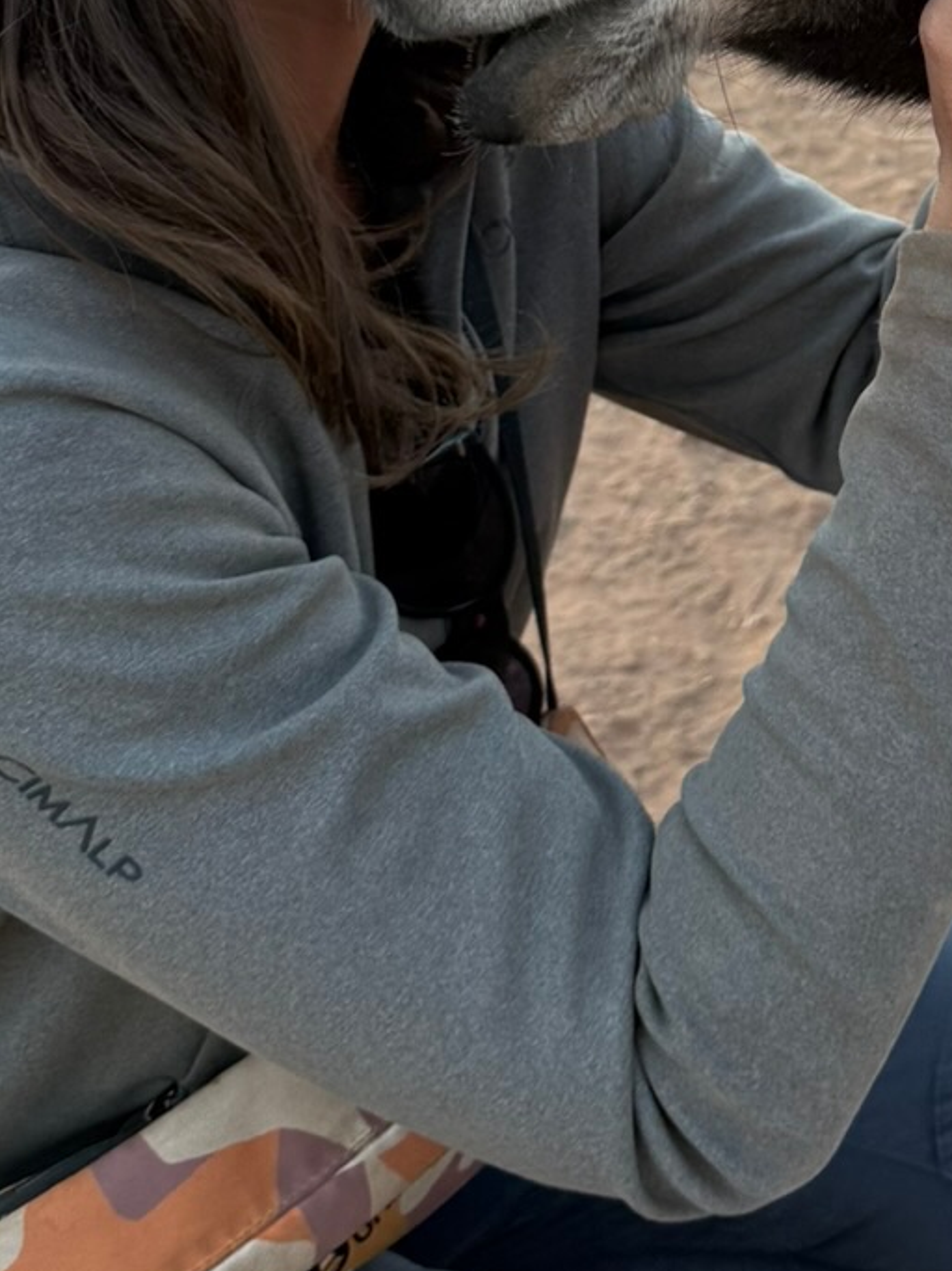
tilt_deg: -17.9
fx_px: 2641
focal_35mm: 72
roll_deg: -3.0
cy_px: -130
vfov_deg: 25.1
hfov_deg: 19.8
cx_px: 950
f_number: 1.78
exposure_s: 1/440
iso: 100
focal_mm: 6.76
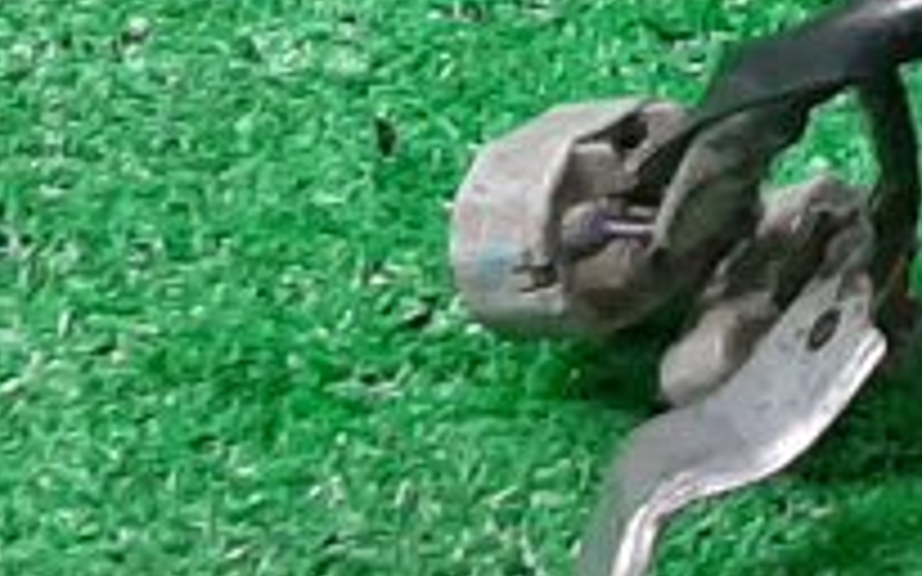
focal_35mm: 194
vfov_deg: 6.5
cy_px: -626
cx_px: 1857
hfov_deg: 10.0
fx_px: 4873
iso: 195
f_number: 1.7
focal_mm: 3.93
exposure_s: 1/50
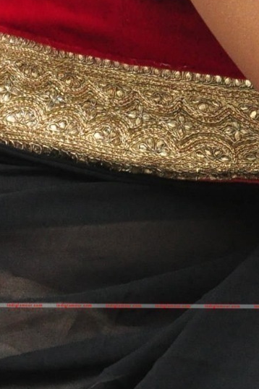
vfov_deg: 6.9
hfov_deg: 4.7
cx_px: 420
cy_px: -214
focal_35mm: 292
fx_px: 3155
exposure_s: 1/125
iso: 1600
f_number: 7.1
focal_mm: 58
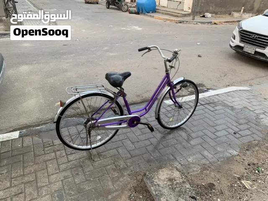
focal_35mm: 26
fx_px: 201
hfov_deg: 67.3
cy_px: 100
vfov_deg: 53.1
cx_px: 134
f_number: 1.8
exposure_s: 1/121
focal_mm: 4.25
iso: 64
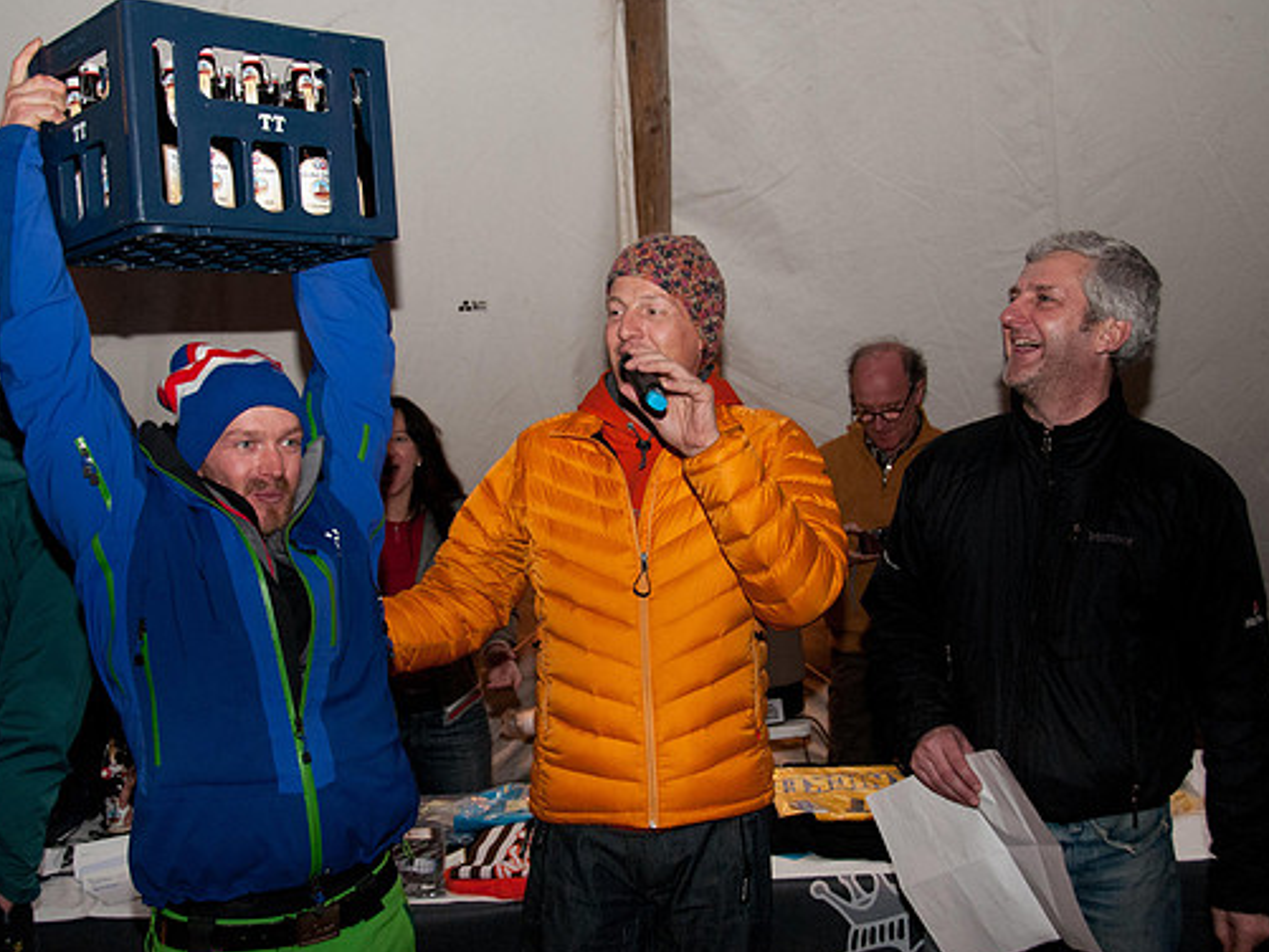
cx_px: 578
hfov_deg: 46.7
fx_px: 1467
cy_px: 480
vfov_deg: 36.0
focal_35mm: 40
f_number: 3.8
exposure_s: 1/50
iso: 800
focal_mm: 24
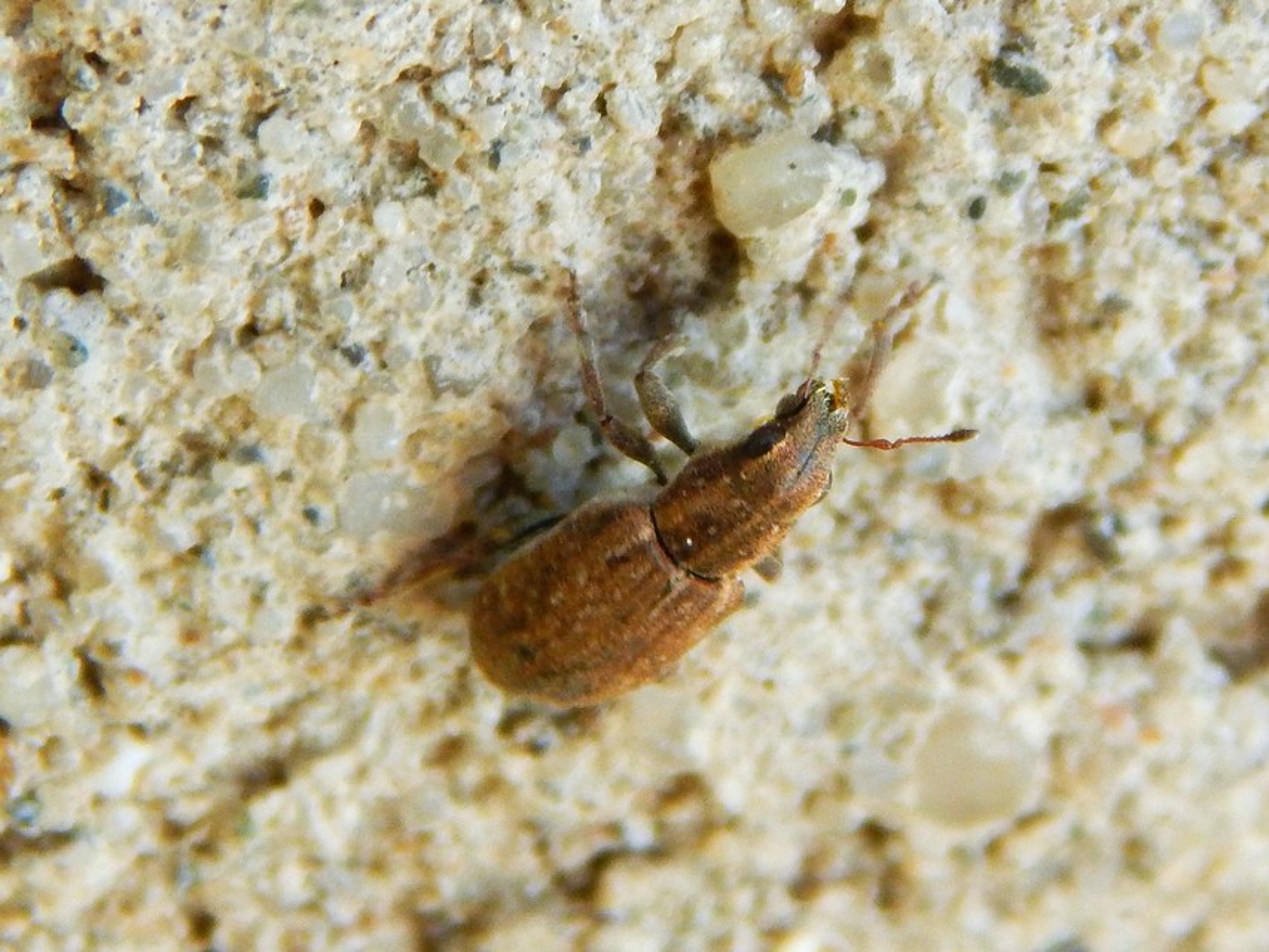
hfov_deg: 15.1
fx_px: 4803
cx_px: 634
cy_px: 476
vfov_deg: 11.3
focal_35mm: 131
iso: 250
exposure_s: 1/250
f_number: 4.8
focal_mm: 23.4
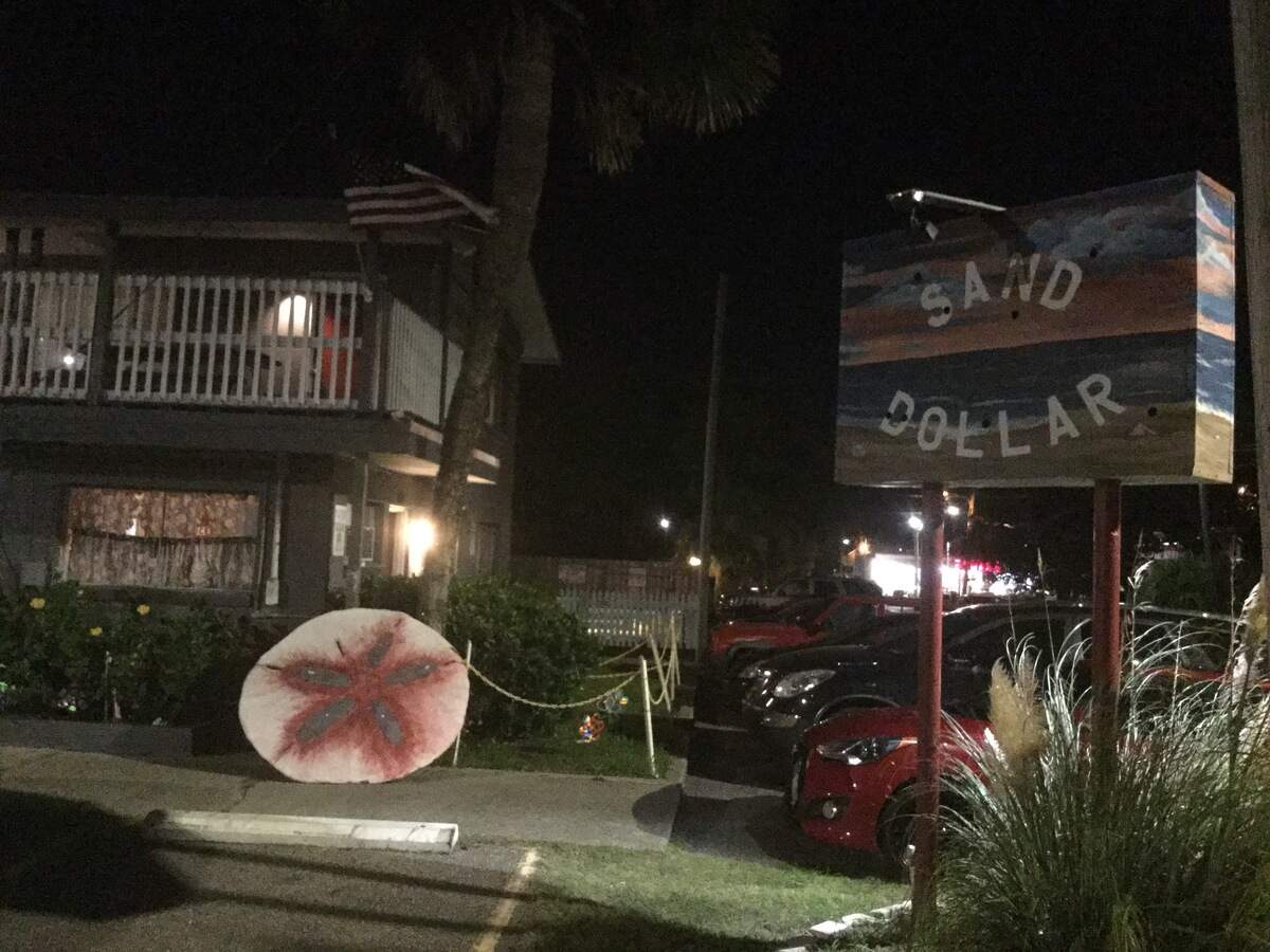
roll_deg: -4.2
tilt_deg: +4.1
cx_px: 635
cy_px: 476
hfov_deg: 58.4
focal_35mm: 31
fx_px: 1137
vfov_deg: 45.4
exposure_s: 1/15
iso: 800
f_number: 2.4
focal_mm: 3.3
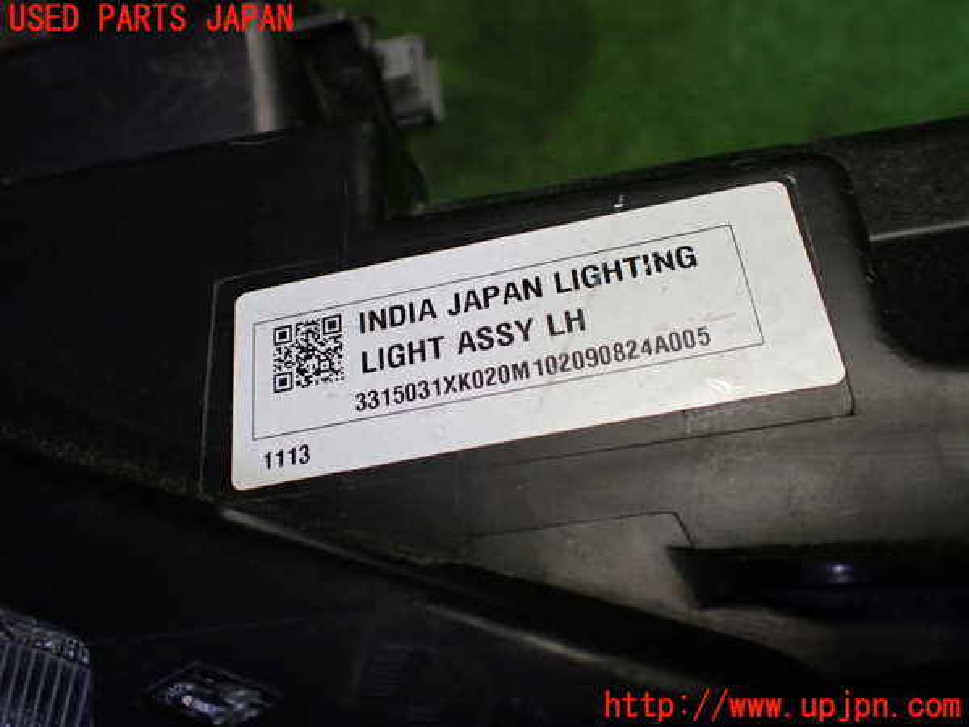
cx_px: 484
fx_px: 840
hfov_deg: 60.0
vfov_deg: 46.8
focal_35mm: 30
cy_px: 364
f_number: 2.3
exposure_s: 1/125
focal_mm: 5.4
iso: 250
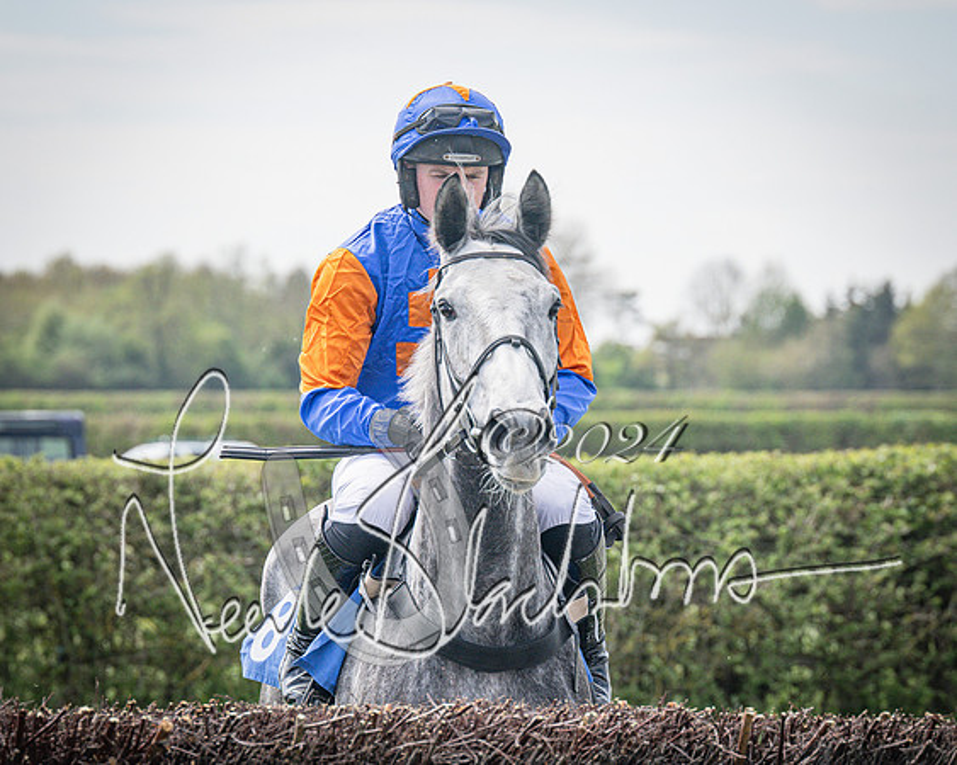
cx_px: 471
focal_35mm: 252
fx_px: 7132
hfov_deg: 7.7
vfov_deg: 6.1
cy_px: 342
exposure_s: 1/2000
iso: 200
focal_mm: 135
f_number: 5
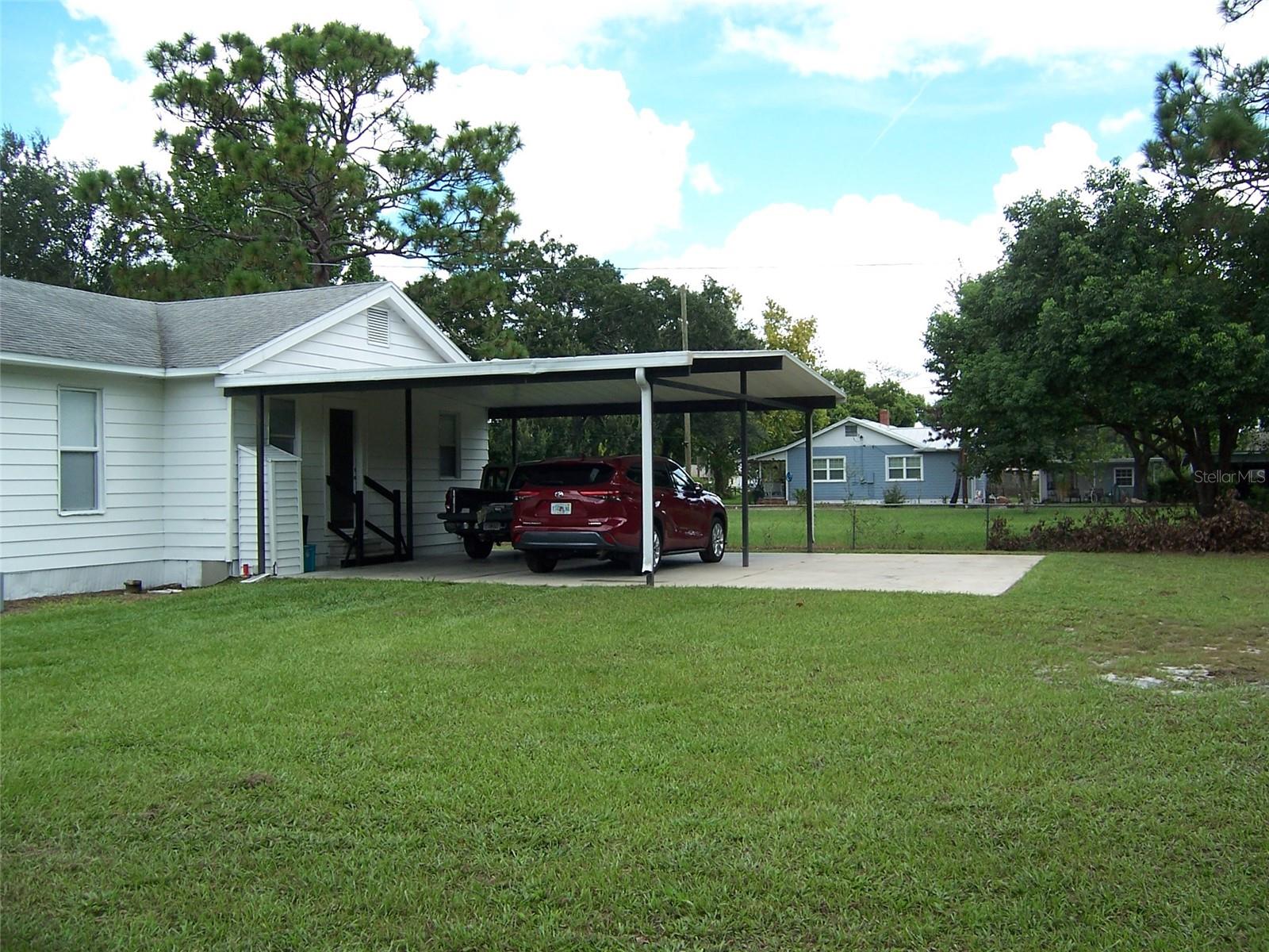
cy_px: 476
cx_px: 634
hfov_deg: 55.4
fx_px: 1210
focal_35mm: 33
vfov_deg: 42.9
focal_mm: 5.5
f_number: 3.4
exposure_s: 1/350
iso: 80
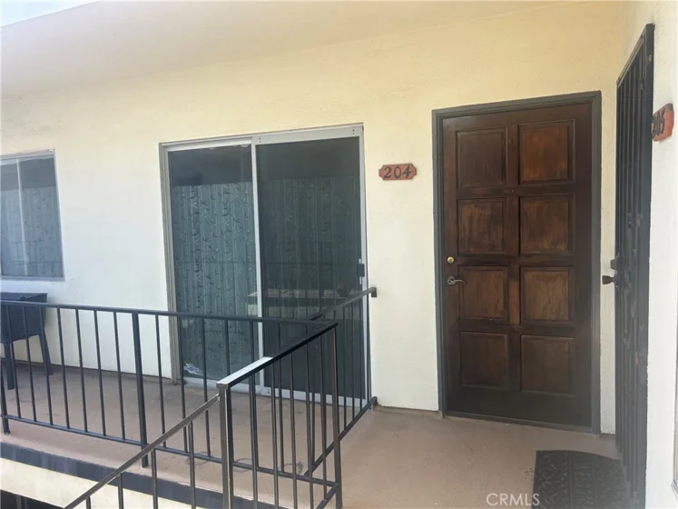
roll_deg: +2.1
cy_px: 254
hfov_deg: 67.3
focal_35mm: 26
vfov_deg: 53.1
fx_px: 509
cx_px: 339
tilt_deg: -3.7
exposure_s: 1/628
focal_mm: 5.7
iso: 50
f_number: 1.5
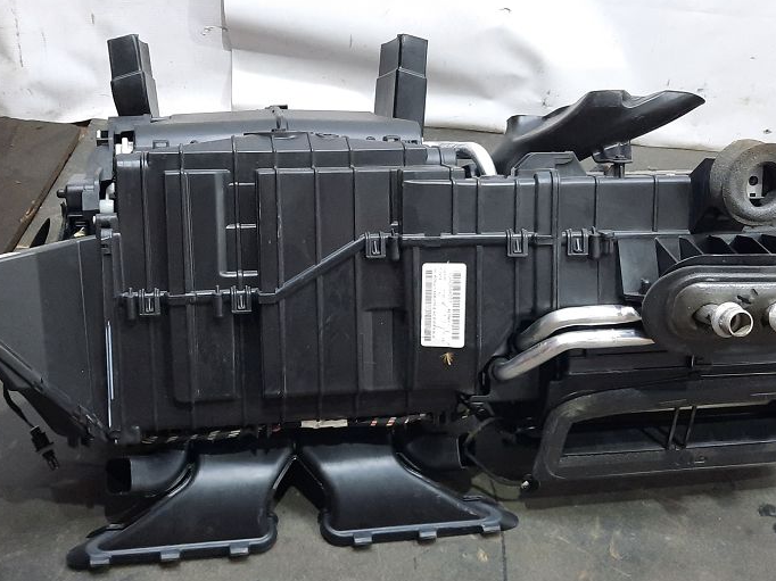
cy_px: 282
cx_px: 358
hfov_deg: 42.9
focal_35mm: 44
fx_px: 986
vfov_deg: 32.9
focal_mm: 4.6
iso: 320
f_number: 2
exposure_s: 1/50
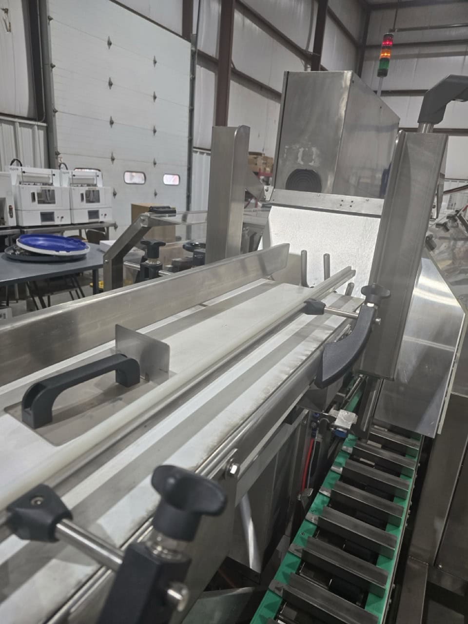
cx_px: 234
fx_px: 415
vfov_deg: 73.9
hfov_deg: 58.9
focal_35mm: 23
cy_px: 312
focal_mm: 6.3
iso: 200
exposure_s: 1/120
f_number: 1.7
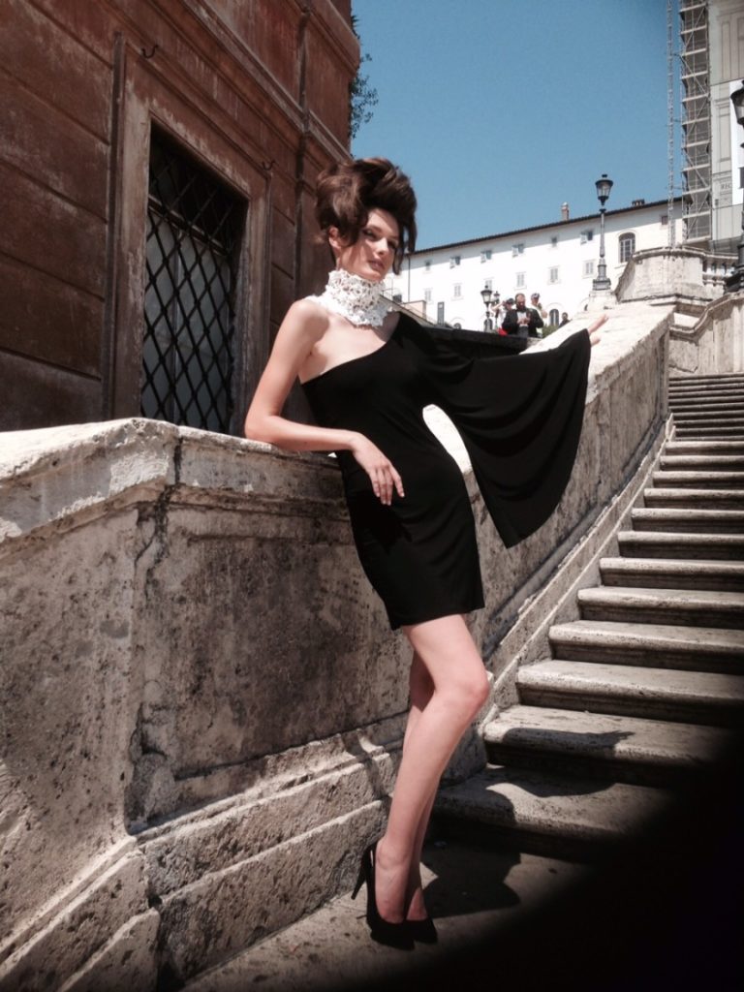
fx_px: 946
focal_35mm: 33
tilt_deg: +4.8
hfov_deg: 42.9
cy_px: 496
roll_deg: -2.3
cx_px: 372
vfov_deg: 55.4
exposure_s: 1/1290
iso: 50
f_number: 2.4
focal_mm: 4.12
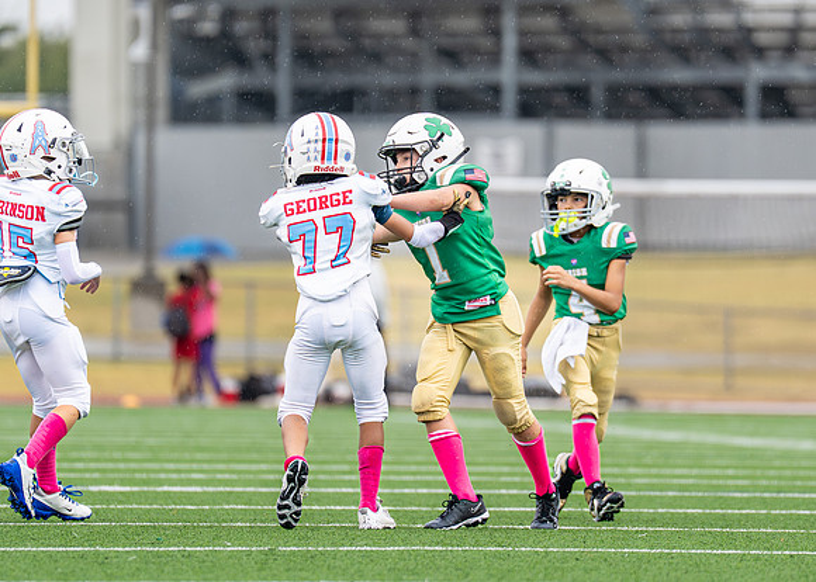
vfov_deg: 3.0
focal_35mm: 482
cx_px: 388
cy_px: 314
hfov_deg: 4.2
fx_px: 11175
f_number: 2.8
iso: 400
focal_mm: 200
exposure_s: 1/1000
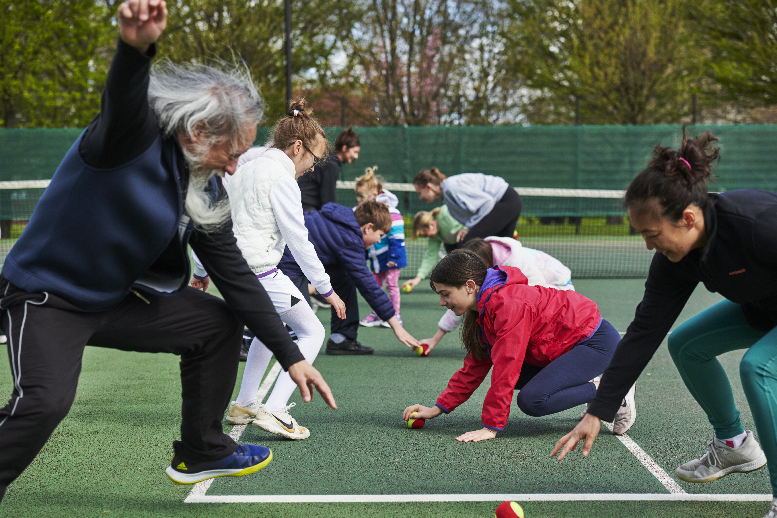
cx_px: 388
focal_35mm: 70
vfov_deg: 19.5
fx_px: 1511
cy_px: 259
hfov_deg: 28.8
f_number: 4.5
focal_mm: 70
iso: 200
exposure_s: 1/1600
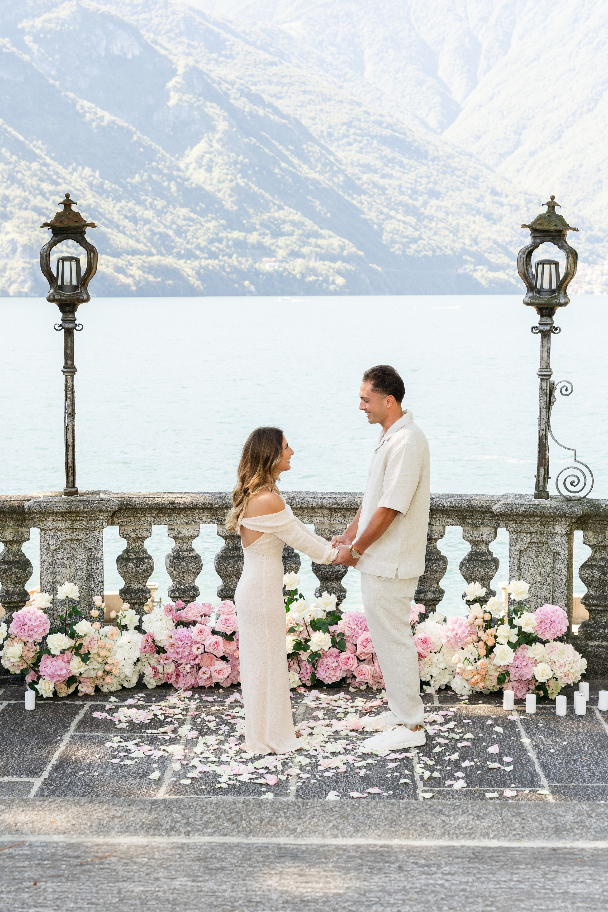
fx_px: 1469
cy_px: 456
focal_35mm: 58
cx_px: 304
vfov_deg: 34.5
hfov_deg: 23.4
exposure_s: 1/250
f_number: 6.3
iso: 250
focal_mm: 58
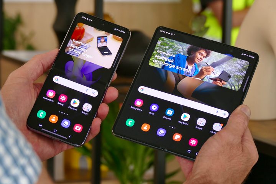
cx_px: 138
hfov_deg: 16.3
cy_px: 92
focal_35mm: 126
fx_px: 966
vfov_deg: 10.9
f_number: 4
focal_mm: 45.89
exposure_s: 1/80
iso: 320
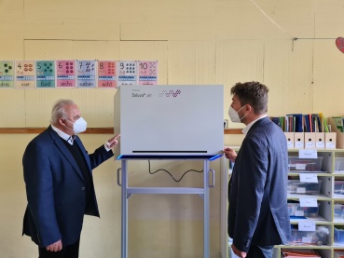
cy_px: 129
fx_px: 258
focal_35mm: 26
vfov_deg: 53.1
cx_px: 172
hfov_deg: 67.3
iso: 200
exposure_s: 1/50
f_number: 1.8
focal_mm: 5.4
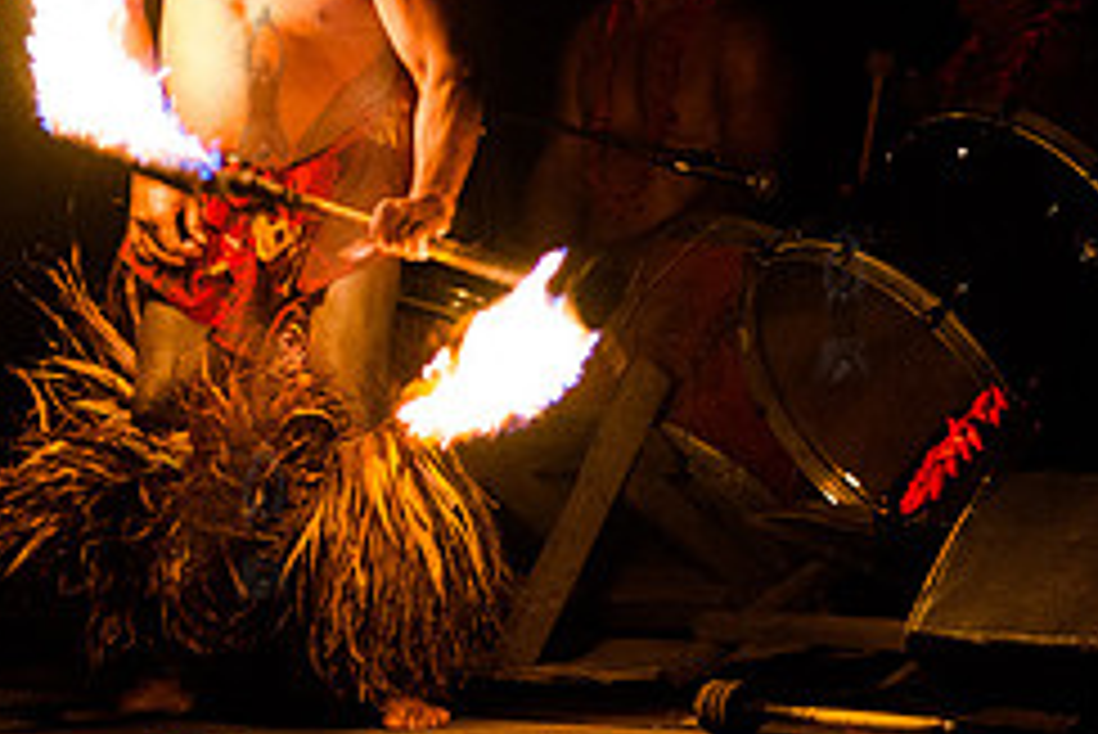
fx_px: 13397
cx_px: 261
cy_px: 83
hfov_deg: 4.7
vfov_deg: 3.1
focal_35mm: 439
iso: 4000
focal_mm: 185
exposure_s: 1/320
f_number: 2.8
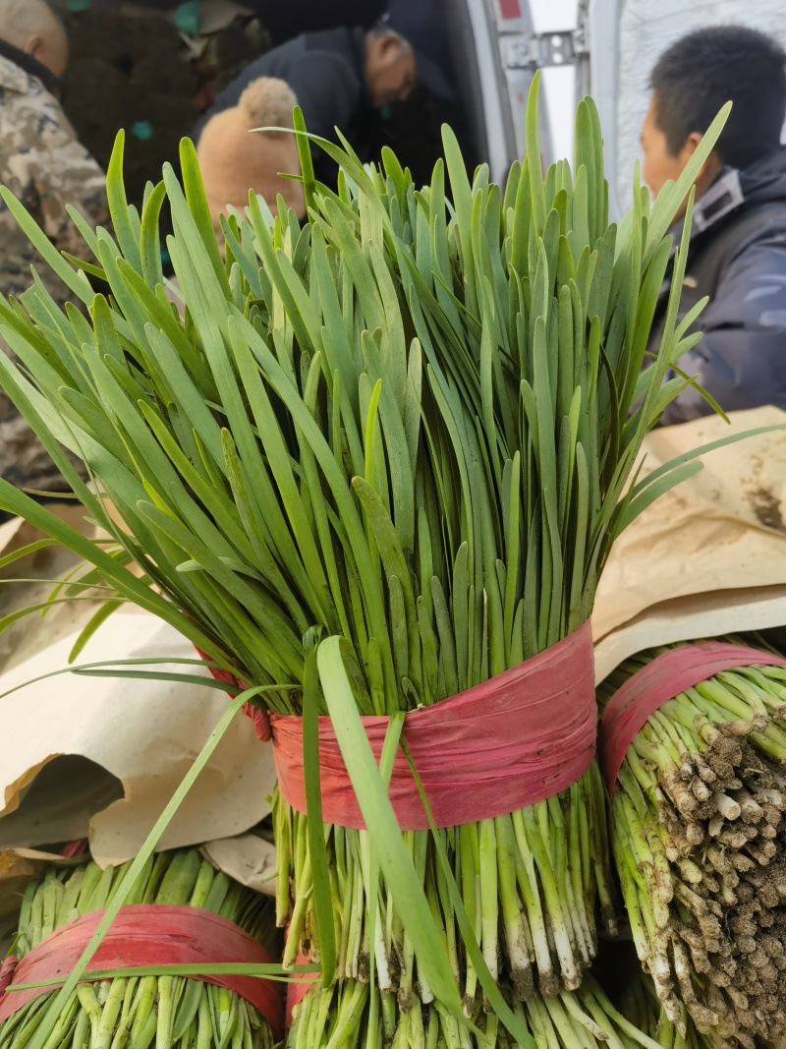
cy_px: 524
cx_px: 393
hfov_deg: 51.3
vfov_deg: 65.3
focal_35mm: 27
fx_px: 818
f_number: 1.9
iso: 50
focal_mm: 6.67
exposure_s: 1/1312
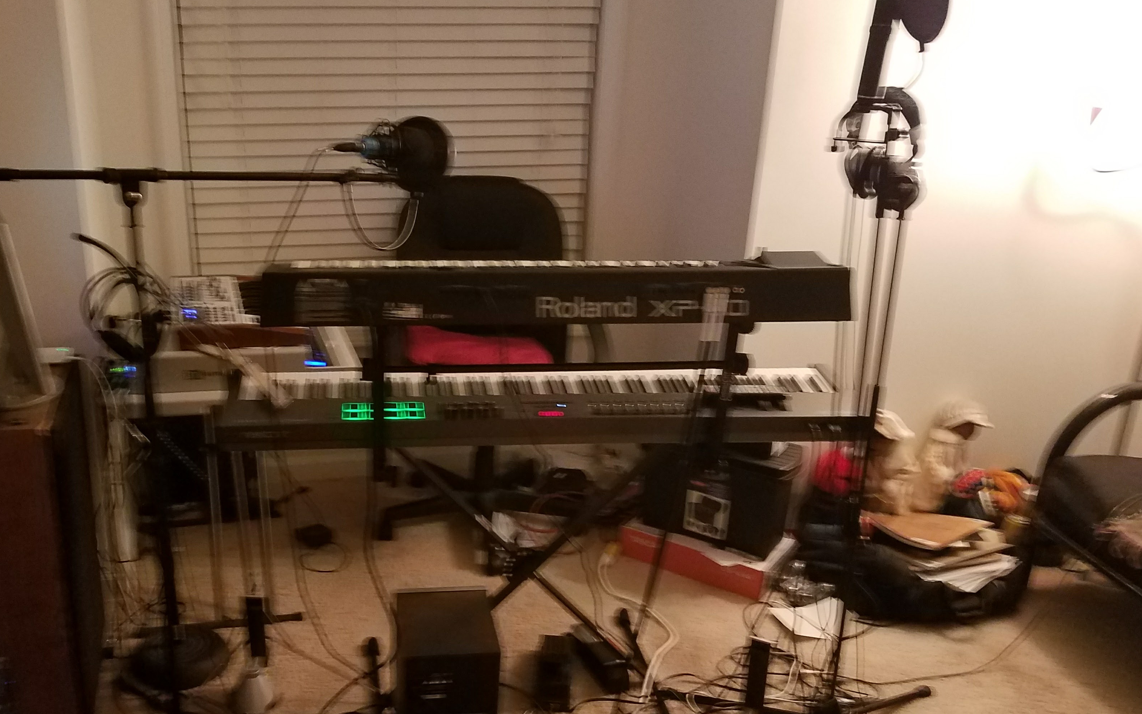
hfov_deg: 54.6
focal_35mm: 35
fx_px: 1089
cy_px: 453
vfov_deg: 36.0
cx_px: 422
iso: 200
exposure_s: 1/12
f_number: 1.7
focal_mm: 4.2
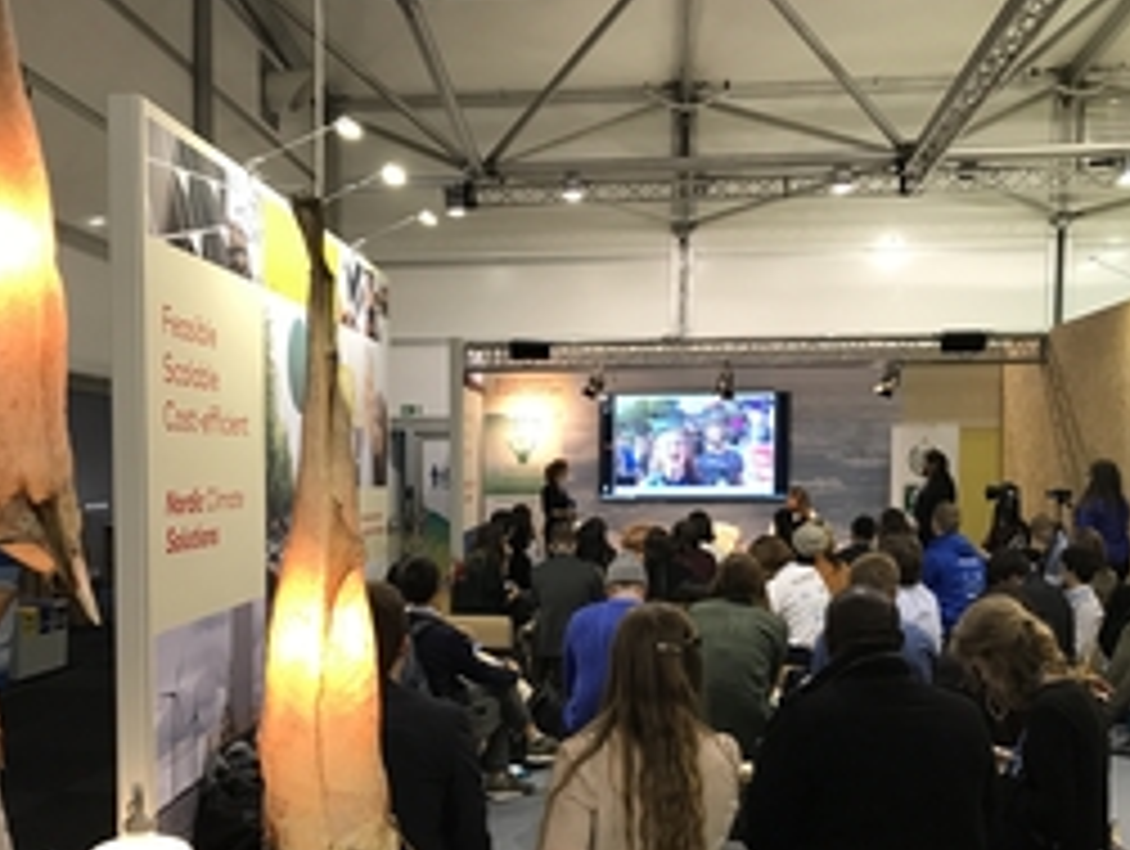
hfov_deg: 47.7
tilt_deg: -2.9
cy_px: 560
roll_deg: -0.1
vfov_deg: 36.6
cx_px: 495
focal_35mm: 39
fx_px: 1275
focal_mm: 3.99
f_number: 1.8
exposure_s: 1/25
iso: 32
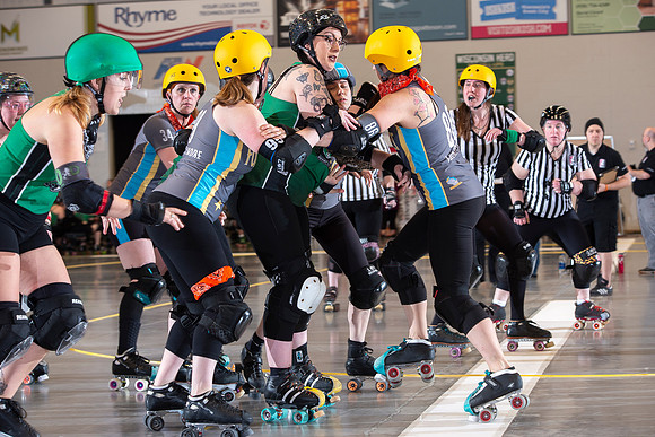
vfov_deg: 16.7
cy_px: 218
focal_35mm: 82
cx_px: 328
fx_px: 1492
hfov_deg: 24.8
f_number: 5.6
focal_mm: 82
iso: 640
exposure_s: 1/160
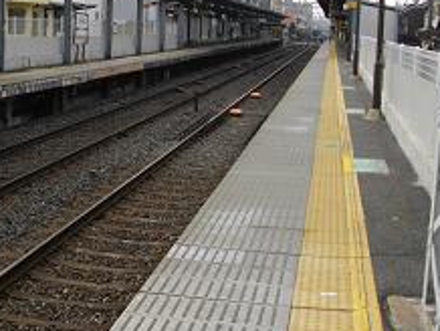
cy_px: 103
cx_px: 148
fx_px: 725
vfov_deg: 25.5
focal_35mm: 57
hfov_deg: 33.5
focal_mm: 5.7
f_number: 2.9
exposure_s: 1/500
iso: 100
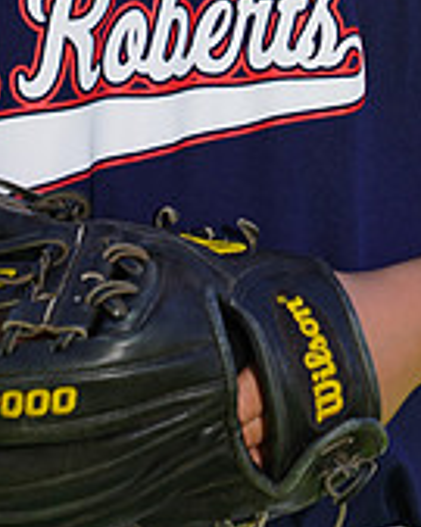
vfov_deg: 1.7
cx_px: 189
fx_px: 17491
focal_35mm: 1122
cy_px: -175
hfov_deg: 1.4
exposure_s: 1/250
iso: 100
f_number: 6.3
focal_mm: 348
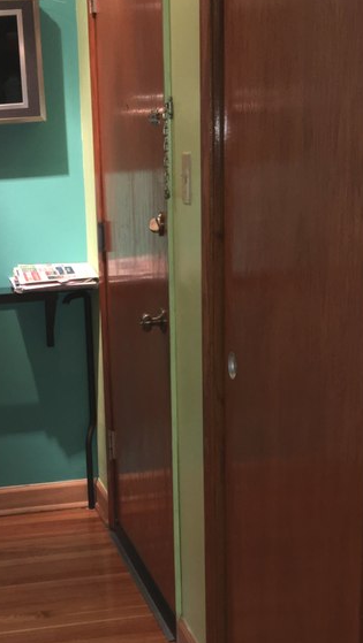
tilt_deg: -19.6
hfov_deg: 19.5
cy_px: 496
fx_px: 1042
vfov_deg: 33.5
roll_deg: +3.4
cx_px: 68
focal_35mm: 61
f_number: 2.2
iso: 50
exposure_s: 1/17
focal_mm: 4.15
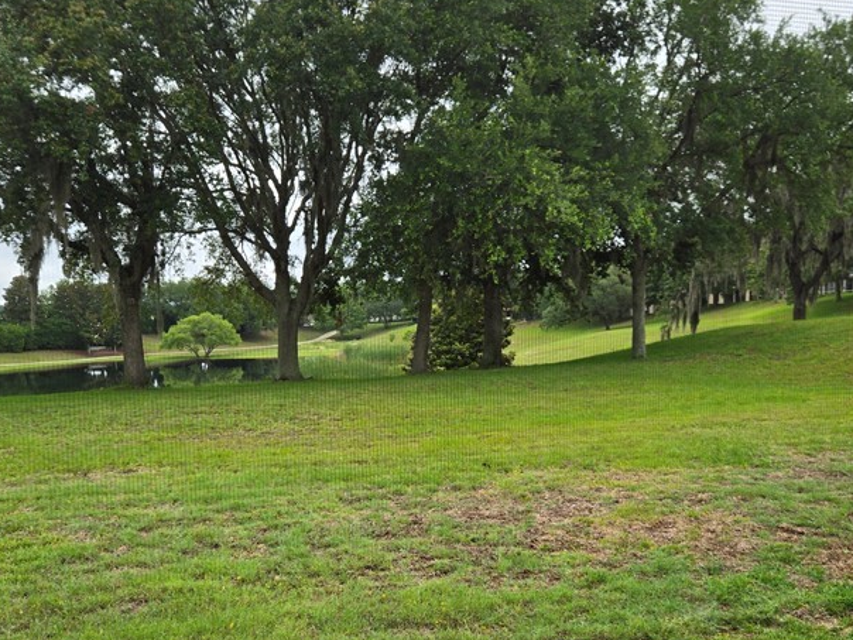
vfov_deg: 36.6
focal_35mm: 39
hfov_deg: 47.8
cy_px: 410
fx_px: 961
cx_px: 459
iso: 25
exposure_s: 1/384
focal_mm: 5.4
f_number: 1.8
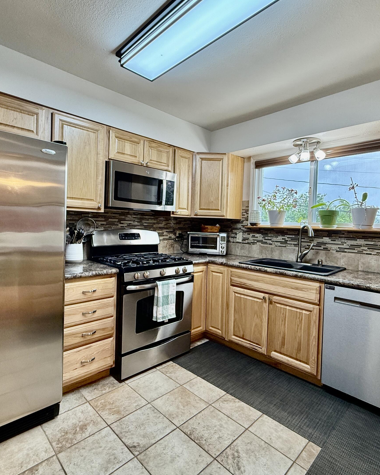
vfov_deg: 83.3
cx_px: 199
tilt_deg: -1.4
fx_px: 267
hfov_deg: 70.8
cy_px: 234
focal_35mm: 19
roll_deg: -2.4
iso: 160
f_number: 2.2
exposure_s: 1/120
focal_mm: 2.22
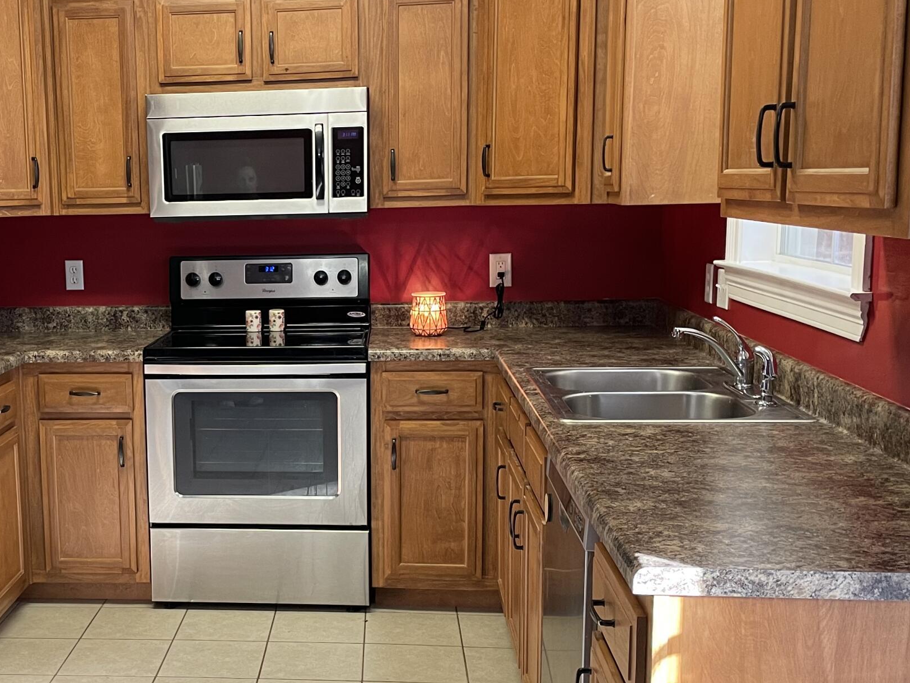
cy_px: 411
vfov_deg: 30.2
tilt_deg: -10.1
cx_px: 245
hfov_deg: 38.8
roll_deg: +1.9
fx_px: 1262
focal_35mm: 48
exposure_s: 1/60
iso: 100
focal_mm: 4.2
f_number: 1.6
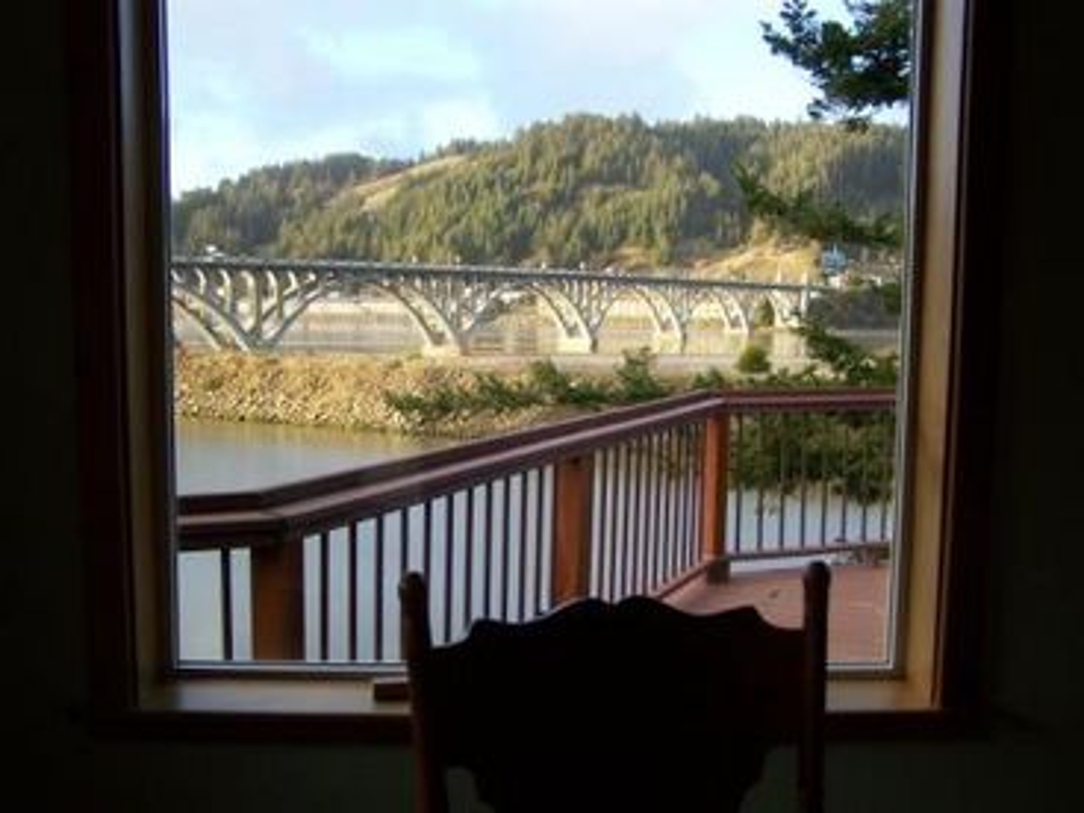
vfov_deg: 37.7
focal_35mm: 38
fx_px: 1190
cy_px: 406
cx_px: 542
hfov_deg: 49.0
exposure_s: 1/100
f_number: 2.8
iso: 80
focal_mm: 6.3
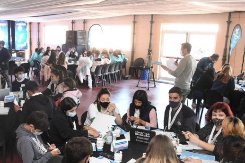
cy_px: 103
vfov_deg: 33.3
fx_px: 272
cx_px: 70
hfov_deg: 47.1
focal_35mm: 40
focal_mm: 18
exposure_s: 1/160
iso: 3200
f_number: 6.3
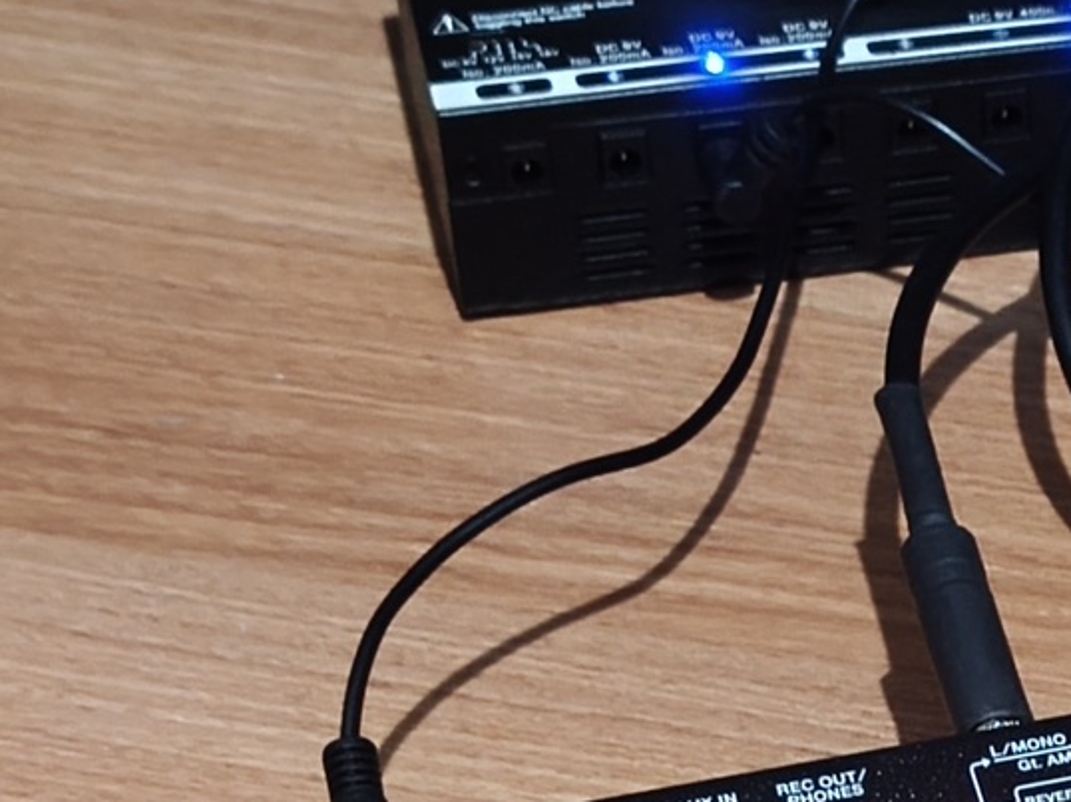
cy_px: 1041
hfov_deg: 15.0
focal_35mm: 125
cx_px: 1449
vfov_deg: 11.5
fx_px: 3866
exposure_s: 1/16.7
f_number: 1.7
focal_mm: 6.06
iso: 5000
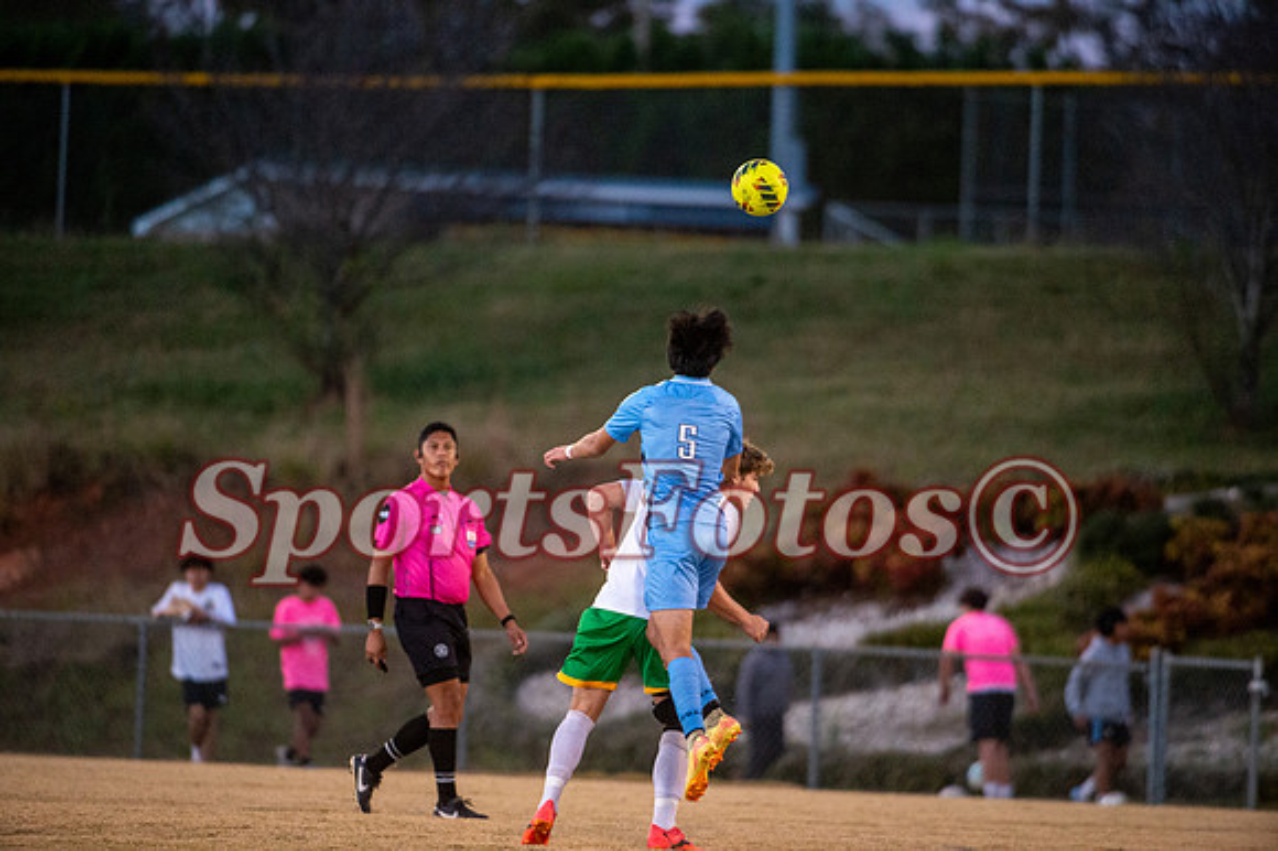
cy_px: 426
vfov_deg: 3.8
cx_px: 639
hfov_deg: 5.7
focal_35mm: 360
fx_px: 12772
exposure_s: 1/1000
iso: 5000
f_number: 4
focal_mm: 360
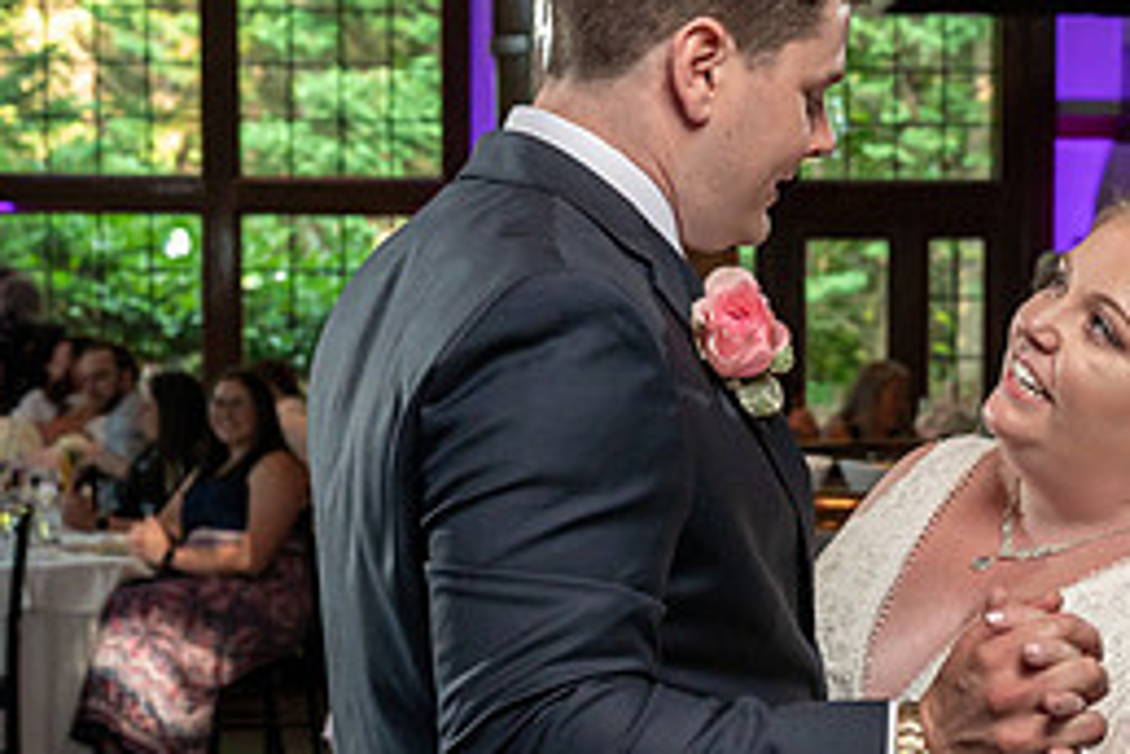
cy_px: 528
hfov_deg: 18.5
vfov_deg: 12.4
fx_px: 3453
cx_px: 762
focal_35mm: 110
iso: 2000
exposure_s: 1/200
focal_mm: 49
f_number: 5.6
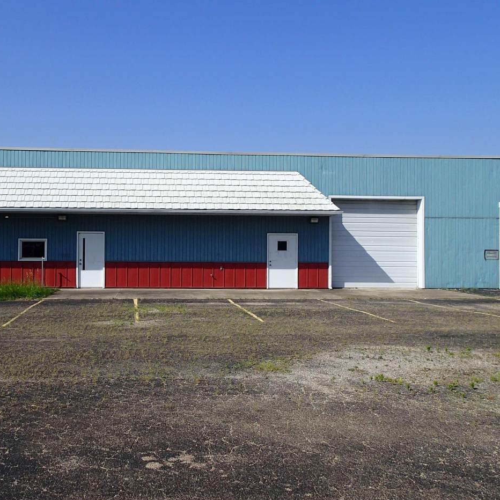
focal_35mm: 34
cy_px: 256
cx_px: 174
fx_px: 556
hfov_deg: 47.8
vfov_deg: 48.4
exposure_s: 1/200
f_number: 9
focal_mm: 5.14
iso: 100
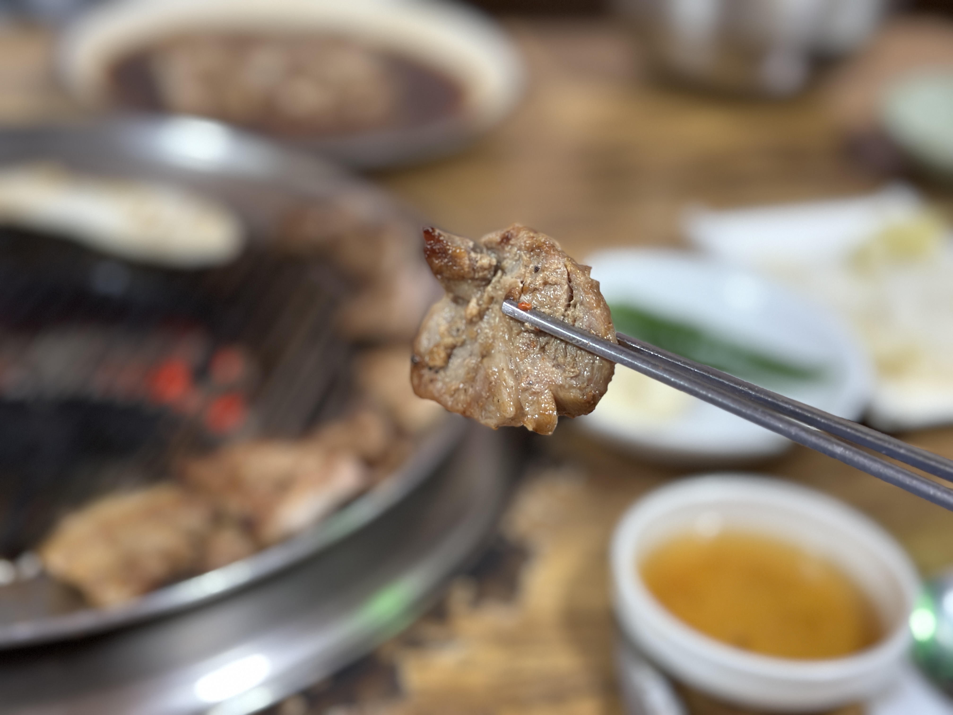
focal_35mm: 48
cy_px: 358
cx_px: 476
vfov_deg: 30.3
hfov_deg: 39.7
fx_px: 1321
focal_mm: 6.86
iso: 250
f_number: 1.78
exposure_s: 1/60
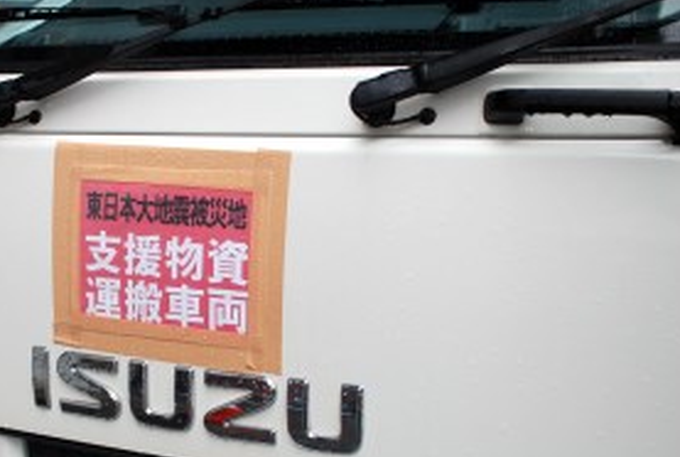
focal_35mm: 65
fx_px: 1230
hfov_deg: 30.6
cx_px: 204
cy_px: 300
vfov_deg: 21.0
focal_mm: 30
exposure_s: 1/60
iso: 125
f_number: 2.5
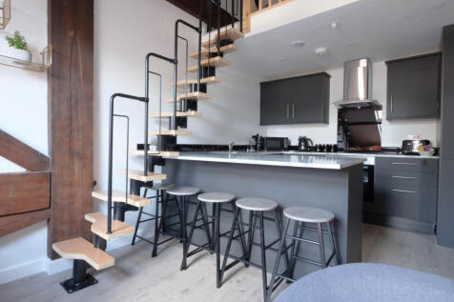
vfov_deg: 77.3
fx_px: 189
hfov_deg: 100.4
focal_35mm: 15
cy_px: 151
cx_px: 227
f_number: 10
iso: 200
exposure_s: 2.5
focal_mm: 10
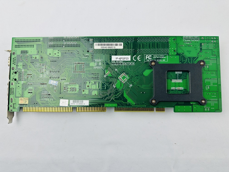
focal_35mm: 24
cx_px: 114
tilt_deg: -87.2
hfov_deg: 71.6
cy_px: 86
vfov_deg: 56.8
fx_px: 159
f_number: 1.78
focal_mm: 6.86
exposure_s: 1/127
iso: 64
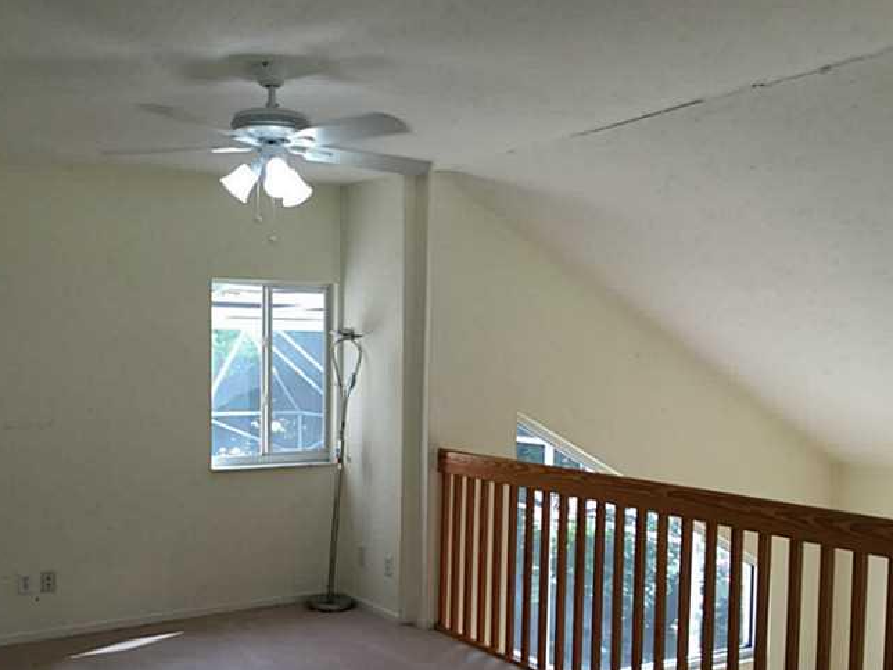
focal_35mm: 36
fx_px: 929
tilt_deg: -3.6
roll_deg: -1.2
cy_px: 413
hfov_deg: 50.9
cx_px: 340
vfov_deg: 39.4
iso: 32
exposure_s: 1/40
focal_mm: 4.15
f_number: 2.2
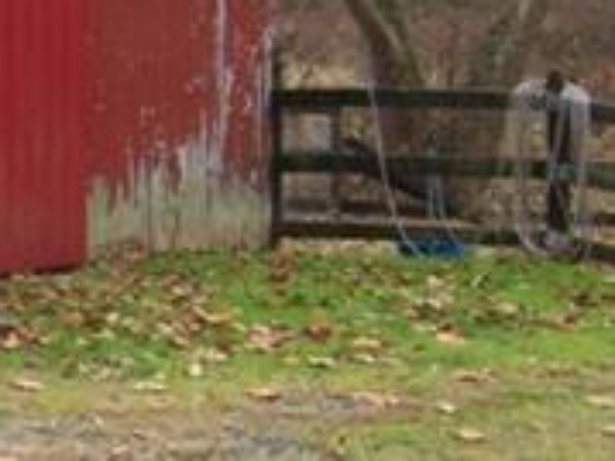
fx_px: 2699
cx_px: -636
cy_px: 175
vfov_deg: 9.7
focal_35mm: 152
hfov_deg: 11.6
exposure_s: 1/250
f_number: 2.7
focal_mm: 5.6
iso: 80
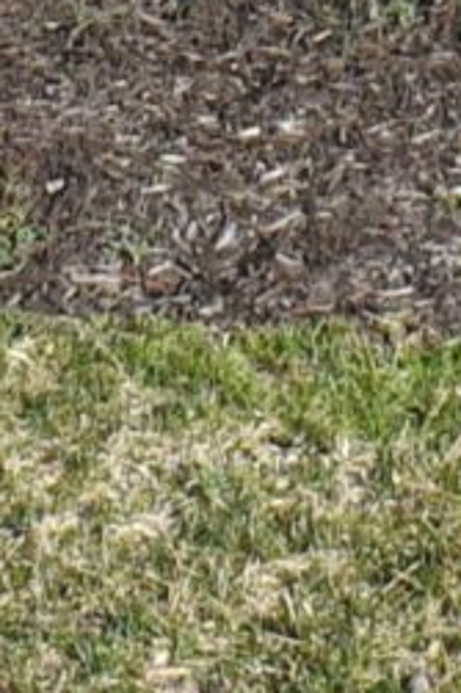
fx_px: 5885
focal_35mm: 306
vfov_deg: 6.1
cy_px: -1603
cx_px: 367
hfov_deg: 4.5
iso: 100
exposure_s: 1/250
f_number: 8
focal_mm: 20
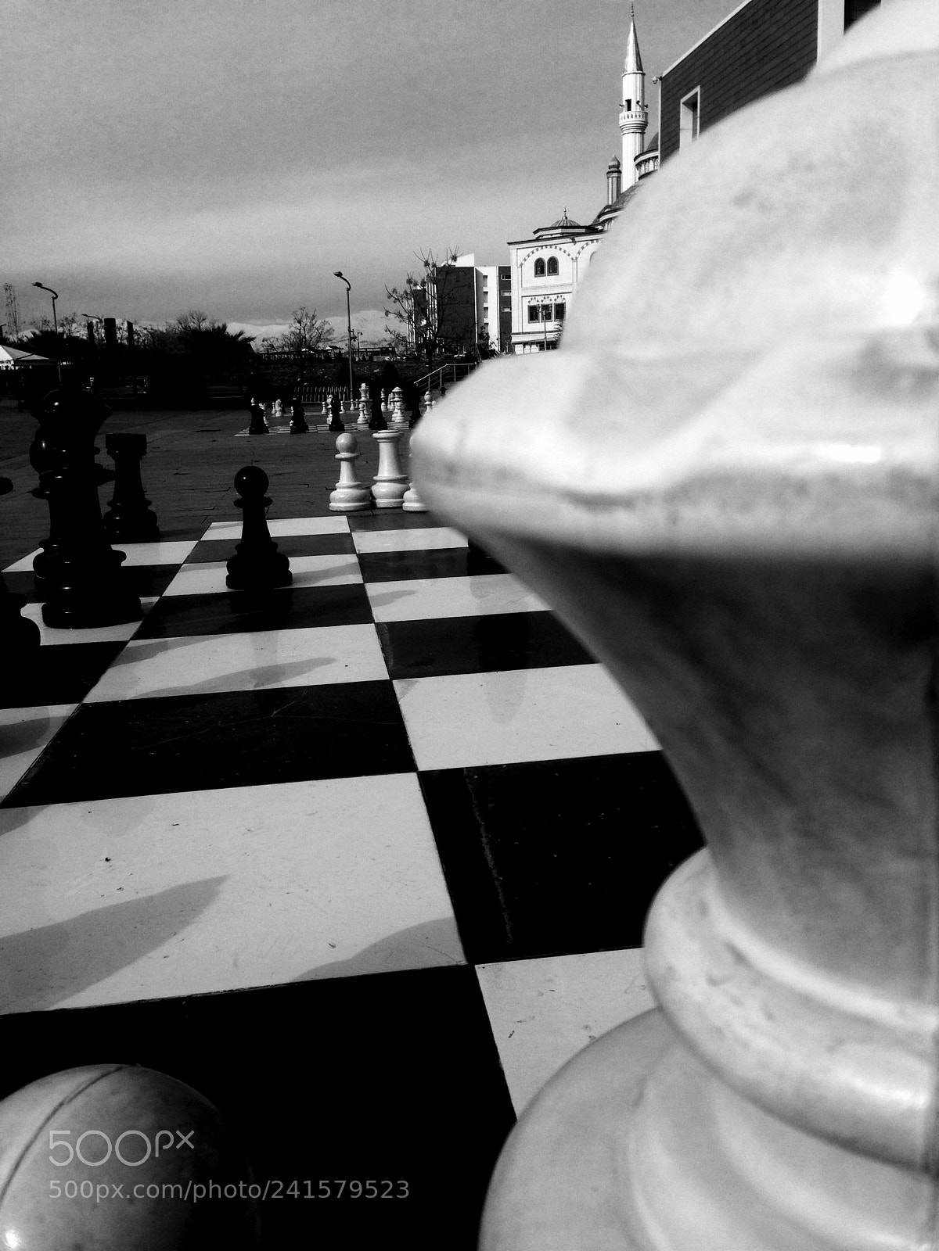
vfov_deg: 55.4
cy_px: 626
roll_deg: +0.6
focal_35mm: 33
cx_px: 470
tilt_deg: -7.9
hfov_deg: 42.9
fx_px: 1194
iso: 50
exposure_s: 1/2584
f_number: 2.4
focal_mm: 4.12
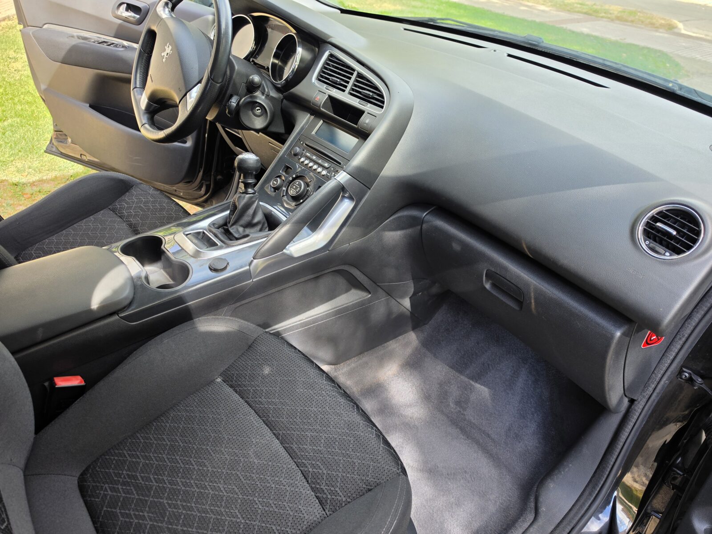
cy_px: 267
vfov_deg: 58.9
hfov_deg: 73.9
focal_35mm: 23
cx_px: 356
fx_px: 473
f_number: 1.4
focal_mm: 6.5
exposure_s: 1/180
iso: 20
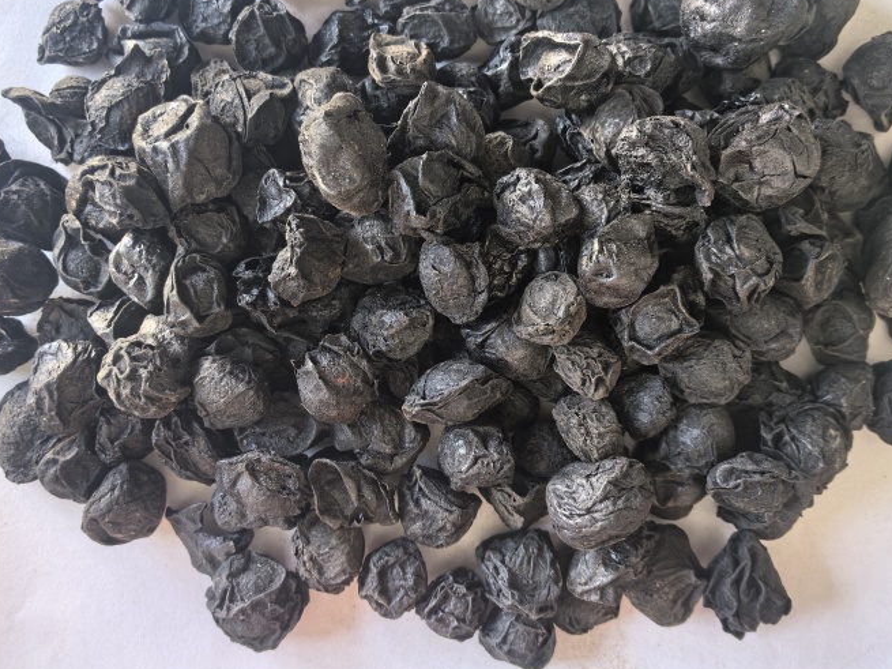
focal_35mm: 33
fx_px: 850
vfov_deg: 42.8
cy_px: 290
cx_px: 451
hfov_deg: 55.4
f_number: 2
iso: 160
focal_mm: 5.75
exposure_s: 1/100
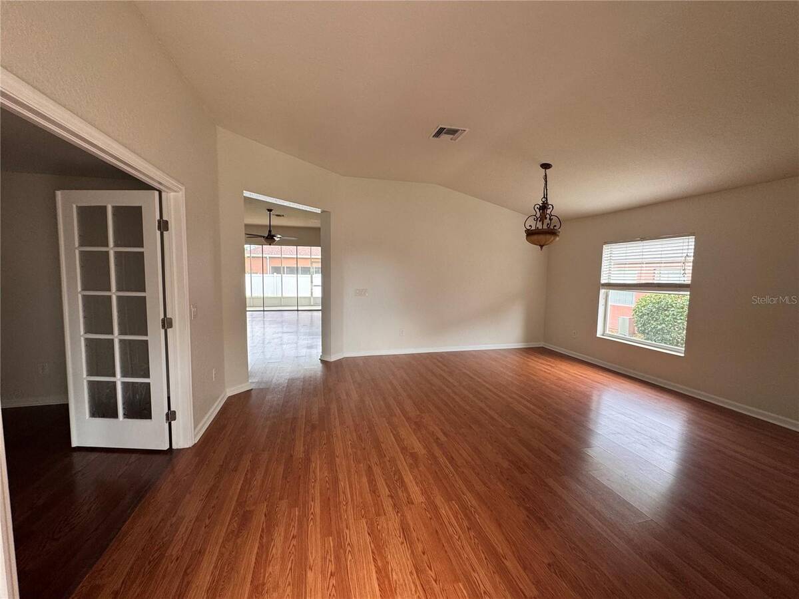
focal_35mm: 14
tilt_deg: -4.8
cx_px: 400
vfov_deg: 85.7
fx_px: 323
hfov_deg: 102.1
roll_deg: -0.4
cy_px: 300
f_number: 2.2
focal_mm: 2.22
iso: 125
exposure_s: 1/99
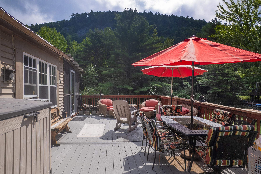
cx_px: 130
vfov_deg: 57.2
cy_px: 87
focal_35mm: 22
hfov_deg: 78.6
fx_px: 159
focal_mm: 8.38
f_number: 2.8
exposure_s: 1/240
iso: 100
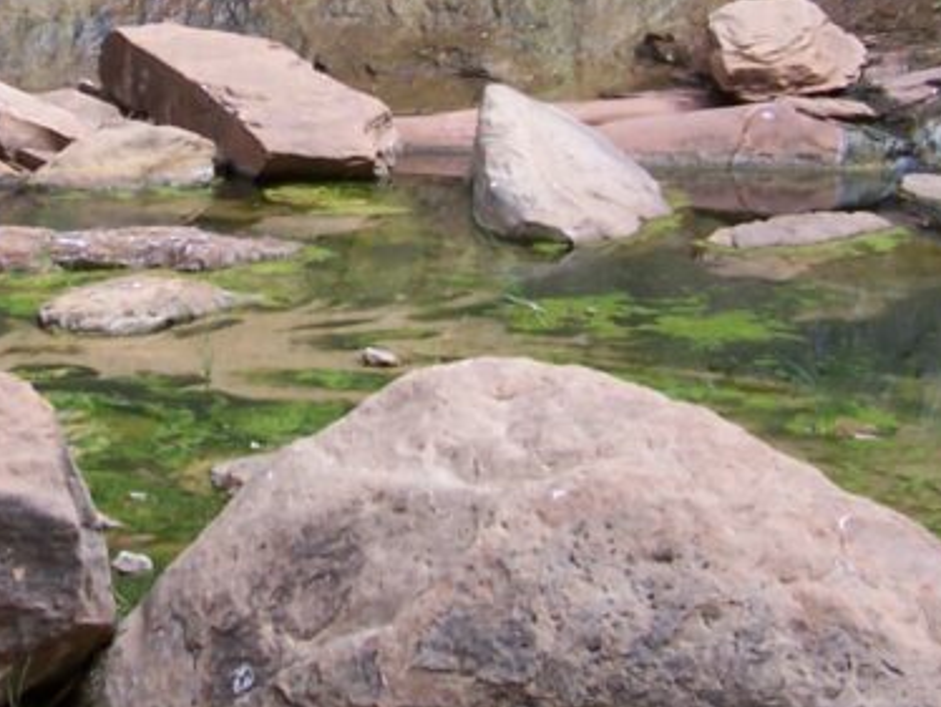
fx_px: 2530
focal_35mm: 93
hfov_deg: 20.8
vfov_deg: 15.6
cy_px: 5
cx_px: 171
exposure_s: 1/180
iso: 80
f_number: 2.7
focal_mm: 5.6
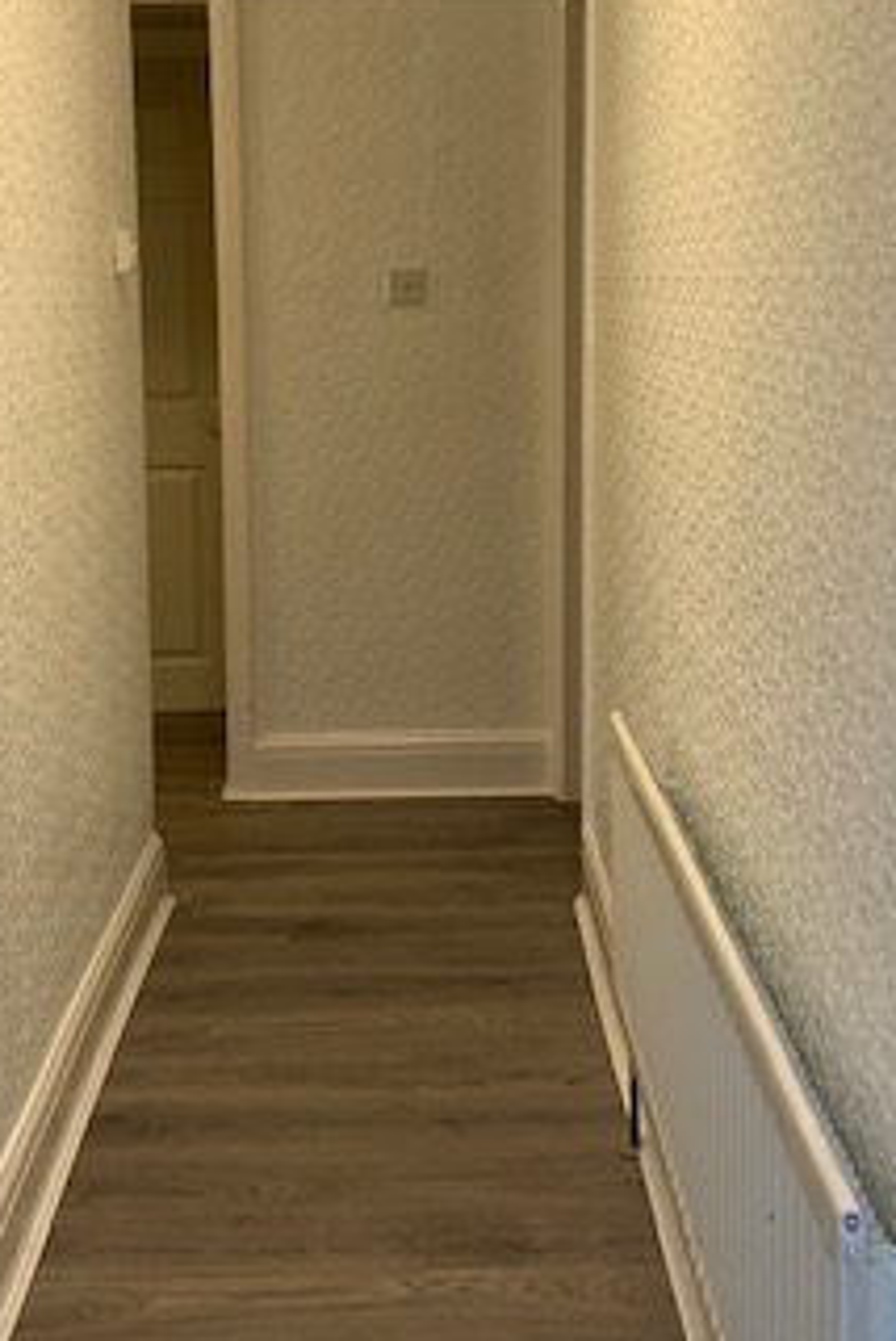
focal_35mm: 54
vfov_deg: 36.7
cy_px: 549
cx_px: 440
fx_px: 2011
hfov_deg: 25.1
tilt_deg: -7.7
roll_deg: -0.1
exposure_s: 1/50
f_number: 1.8
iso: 64
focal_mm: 4.25
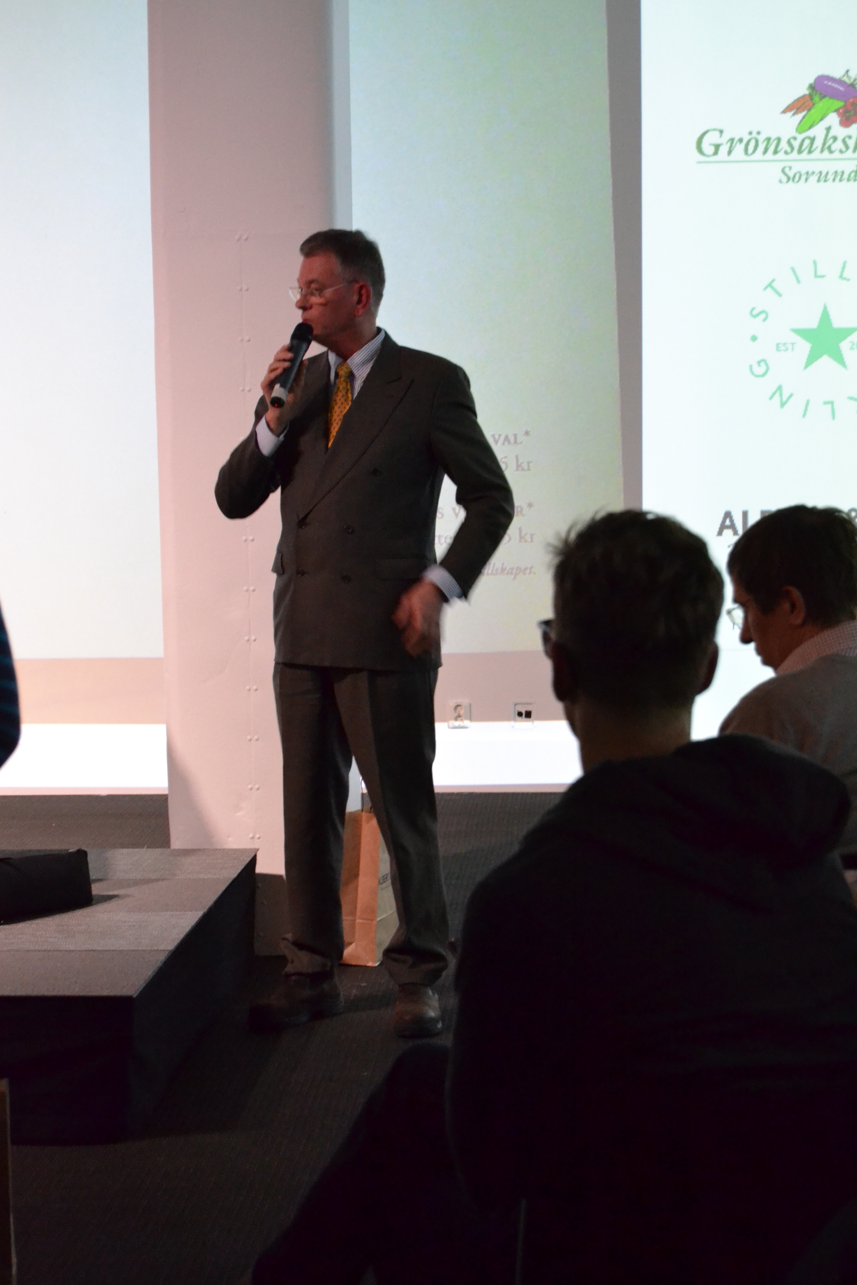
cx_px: 428
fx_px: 2946
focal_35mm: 82
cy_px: 642
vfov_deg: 24.6
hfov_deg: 16.6
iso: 3200
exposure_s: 1/30
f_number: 5.6
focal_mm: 55
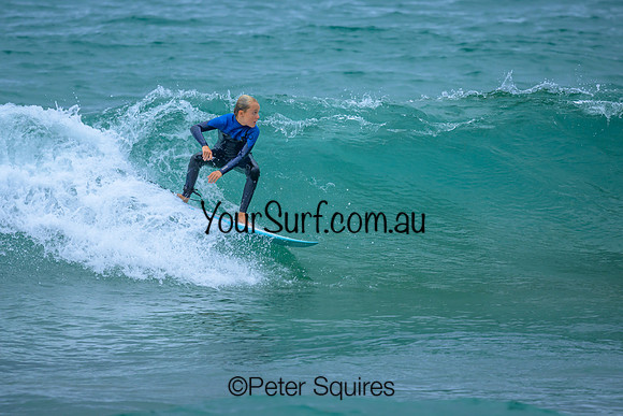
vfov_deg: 1.3
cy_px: 130
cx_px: 285
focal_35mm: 1099
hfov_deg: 1.9
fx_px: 19027
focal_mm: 800
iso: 400
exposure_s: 1/2000
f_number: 6.3
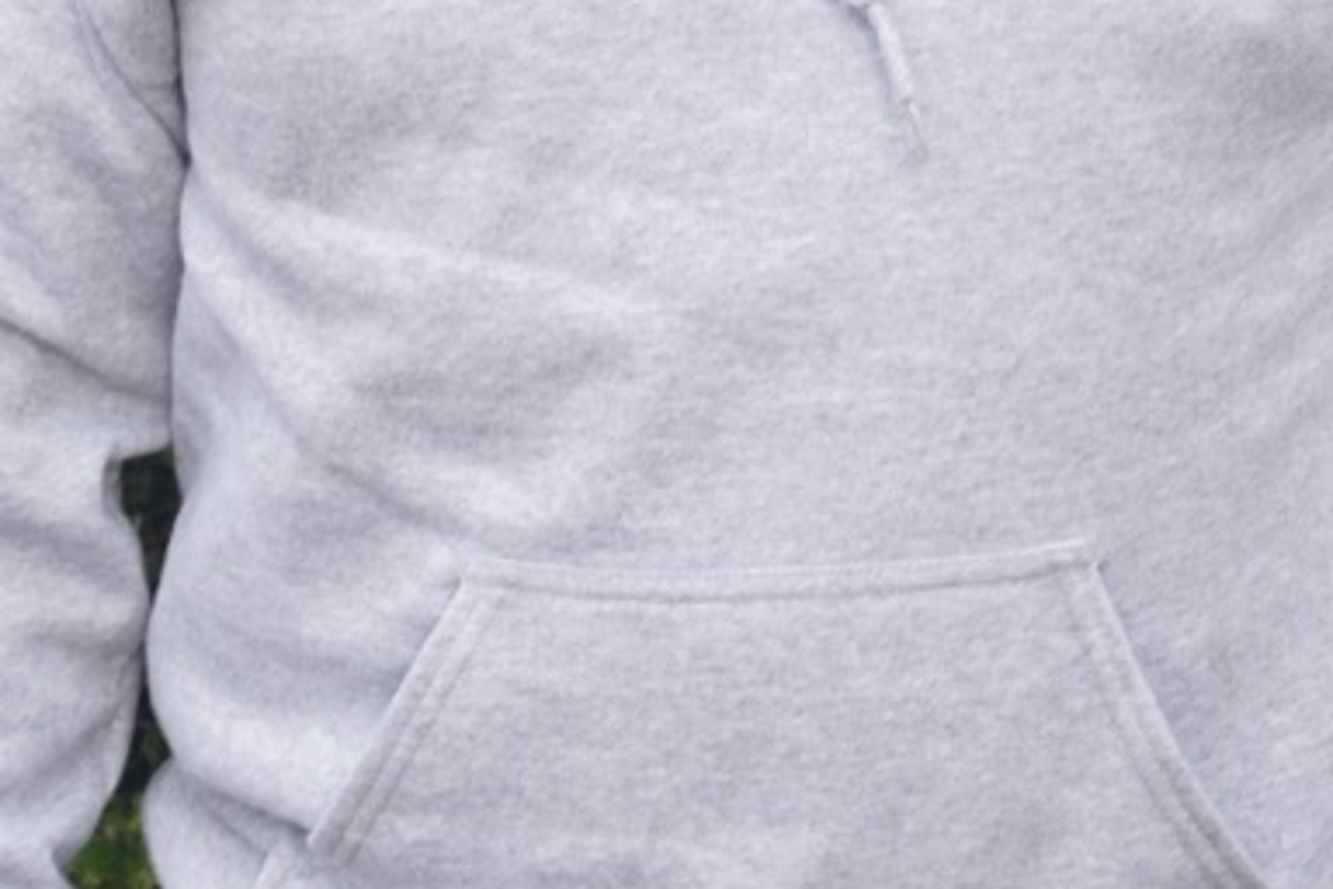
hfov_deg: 12.5
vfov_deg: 8.2
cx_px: 903
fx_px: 6072
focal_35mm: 164
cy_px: -540
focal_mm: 30
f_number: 6.3
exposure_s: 1/80
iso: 100
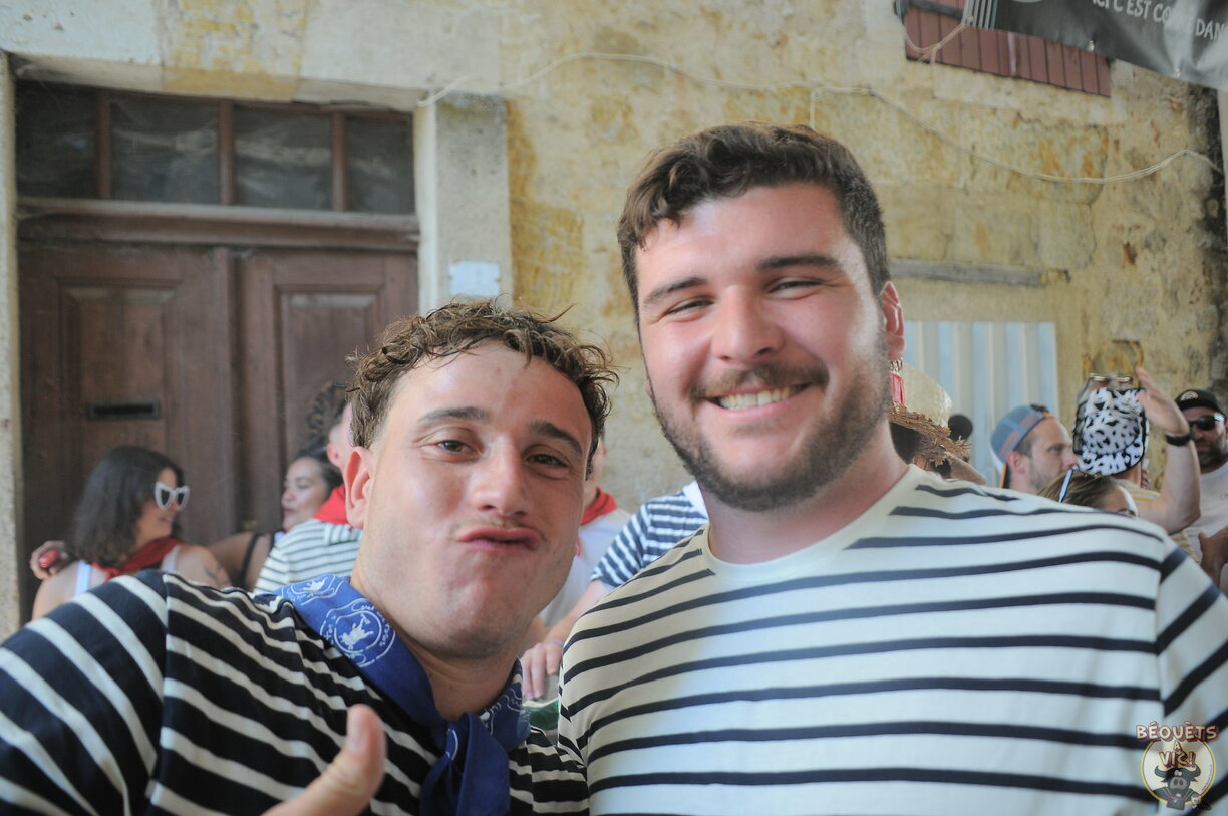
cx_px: 614
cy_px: 408
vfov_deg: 47.8
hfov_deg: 67.4
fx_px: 920
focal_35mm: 27
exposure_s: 1/125
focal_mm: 18
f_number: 2.8
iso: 250
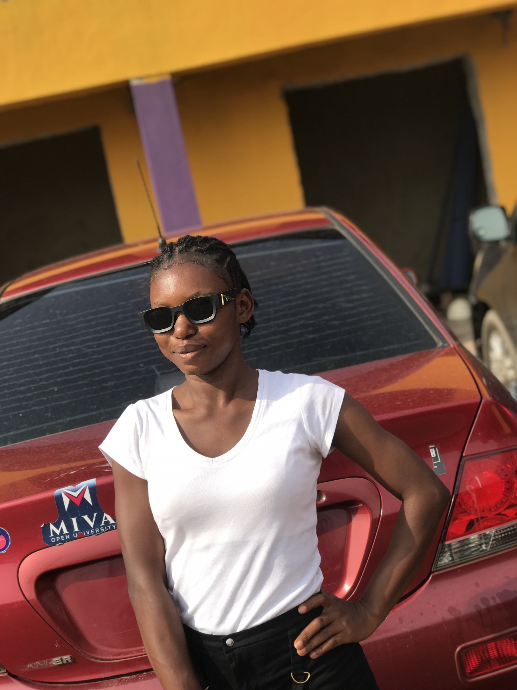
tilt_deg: -5.9
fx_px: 1135
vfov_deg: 33.8
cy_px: 345
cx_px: 258
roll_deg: +10.3
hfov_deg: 25.7
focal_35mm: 57
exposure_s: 1/577
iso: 20
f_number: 2.8
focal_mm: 6.6
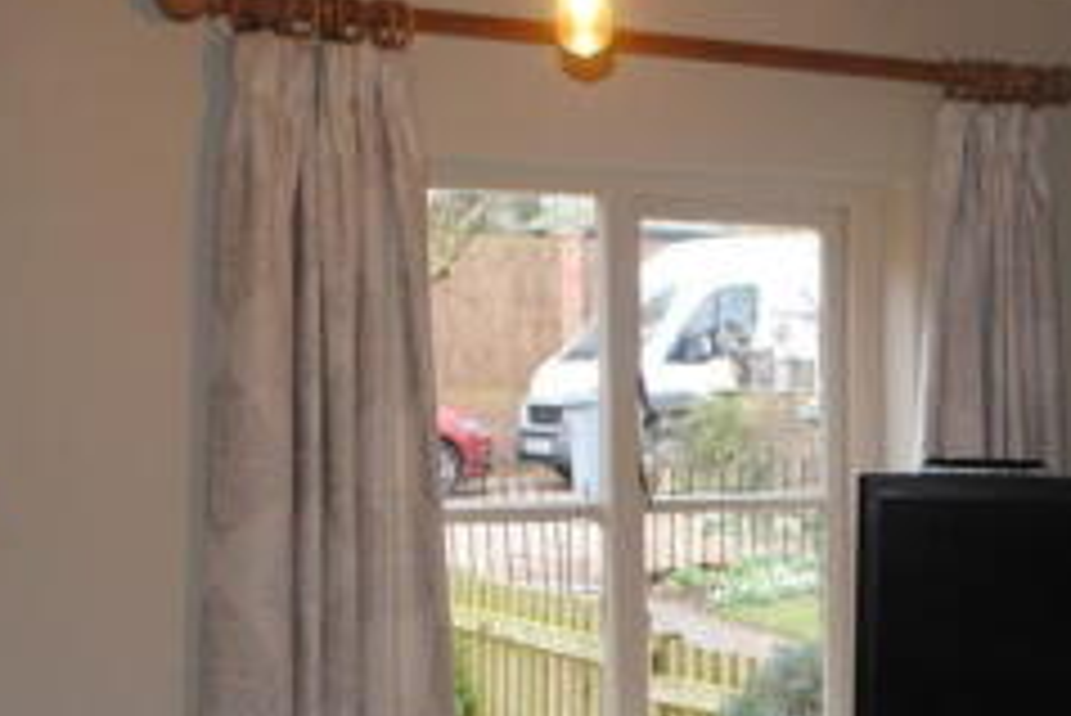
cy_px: 777
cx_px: 988
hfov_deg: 26.3
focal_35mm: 74
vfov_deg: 17.8
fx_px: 2203
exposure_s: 1/60
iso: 200
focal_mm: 18
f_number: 3.5
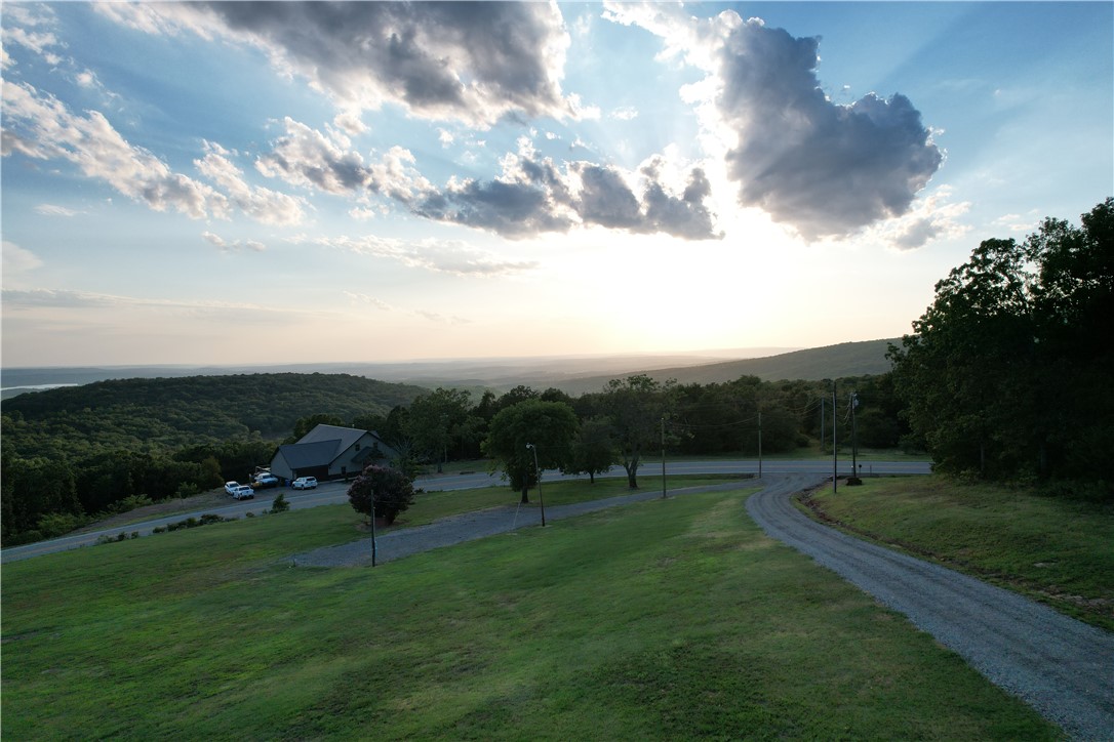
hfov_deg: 78.6
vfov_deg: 57.2
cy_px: 371
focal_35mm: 22
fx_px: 681
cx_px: 557
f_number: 2.8
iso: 100
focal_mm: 8.38
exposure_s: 1/2000
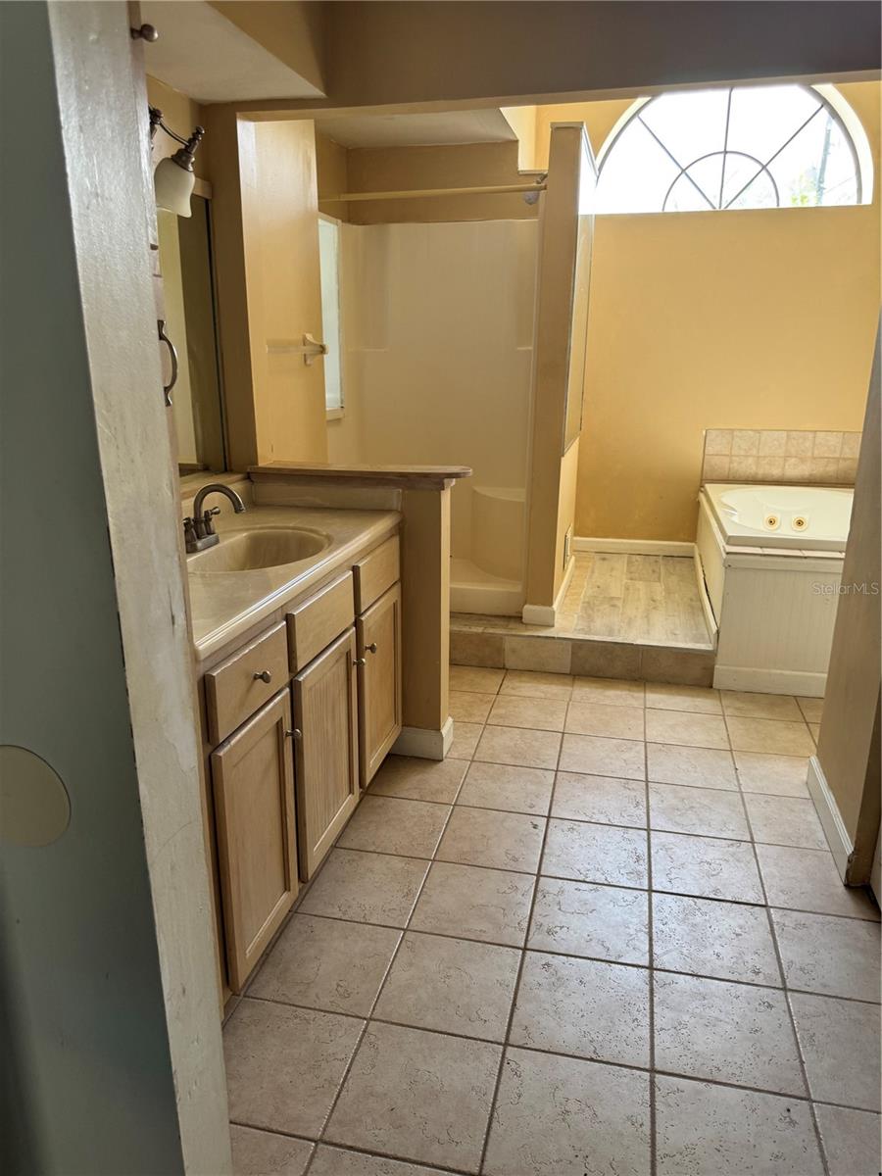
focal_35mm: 24
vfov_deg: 71.6
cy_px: 588
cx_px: 441
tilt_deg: -14.9
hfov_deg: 56.8
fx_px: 815
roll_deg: +0.5
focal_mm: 6.76
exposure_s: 1/121
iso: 100
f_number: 1.78
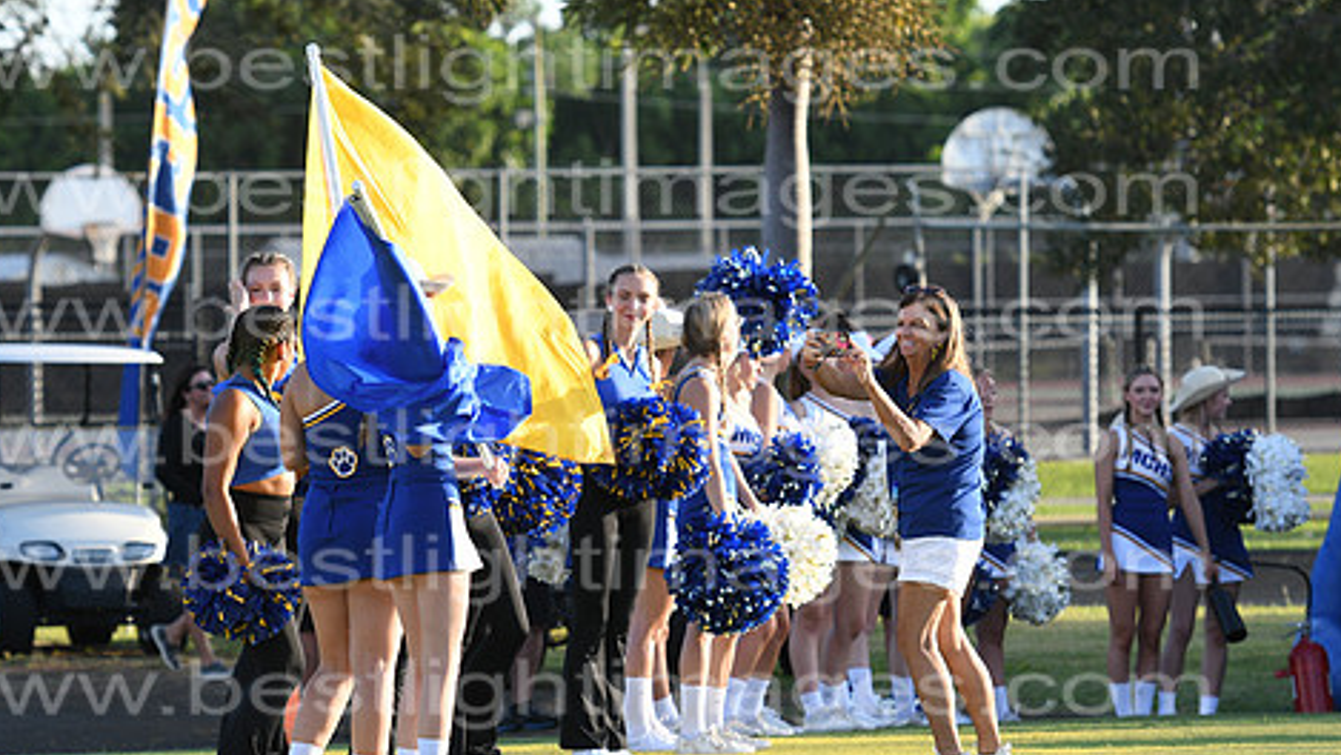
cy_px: 382
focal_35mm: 272
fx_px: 9673
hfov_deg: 7.9
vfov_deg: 4.5
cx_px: 560
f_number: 5.6
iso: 200
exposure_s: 1/500
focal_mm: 140
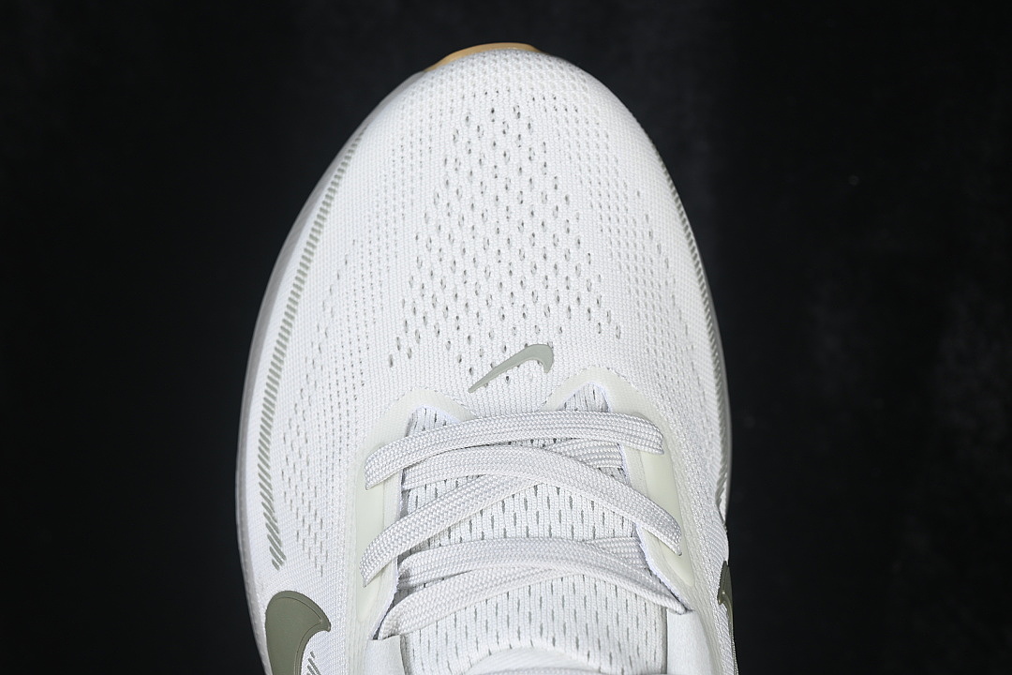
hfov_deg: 27.0
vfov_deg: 18.2
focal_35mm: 75
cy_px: 338
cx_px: 506
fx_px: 2108
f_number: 7.1
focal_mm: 50
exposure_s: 1/80
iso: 160
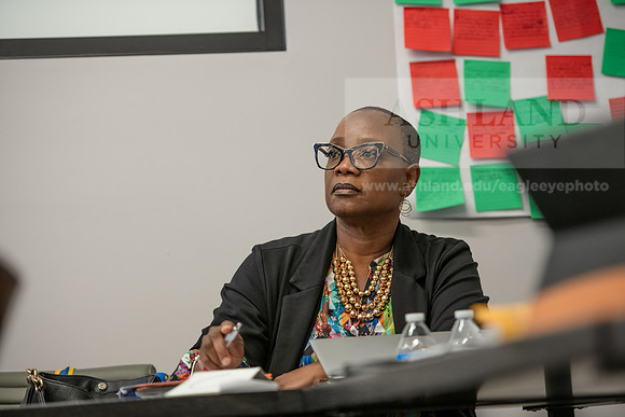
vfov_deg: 11.0
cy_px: 208
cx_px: 312
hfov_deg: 16.4
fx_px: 2171
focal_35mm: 125
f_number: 2.8
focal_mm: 125
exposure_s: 1/200
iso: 1000
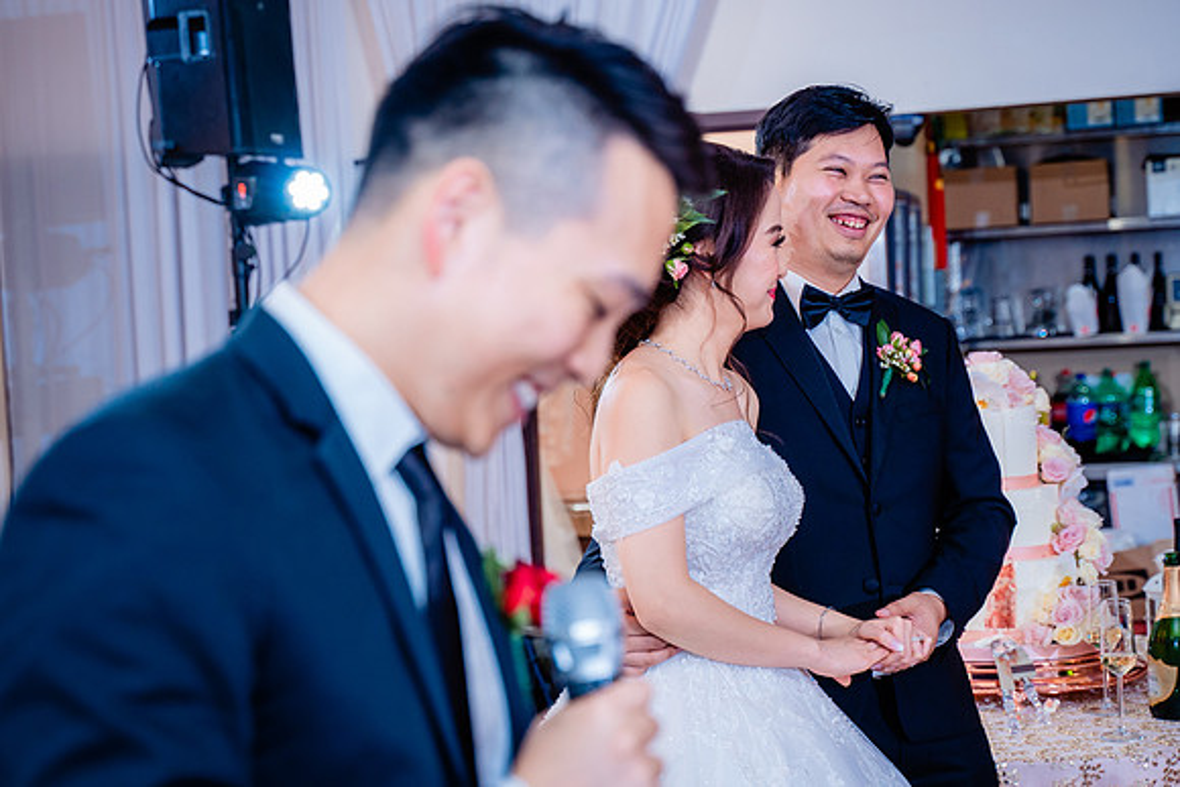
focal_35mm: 69
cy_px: 418
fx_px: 2264
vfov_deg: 19.7
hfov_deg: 29.2
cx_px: 619
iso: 800
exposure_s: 1/160
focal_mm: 56
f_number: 3.5
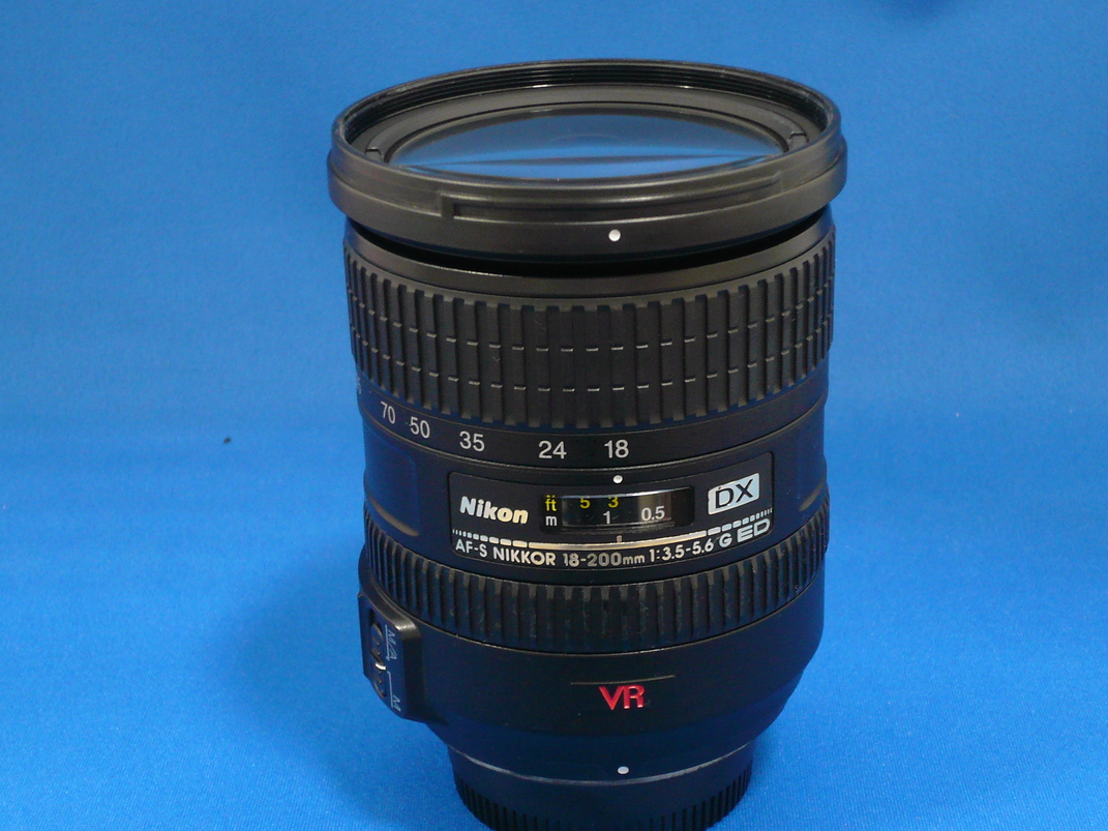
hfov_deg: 29.8
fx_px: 2080
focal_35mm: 65
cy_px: 444
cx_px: 591
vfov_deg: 22.6
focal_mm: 9.6
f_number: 4
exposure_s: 1/8
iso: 200
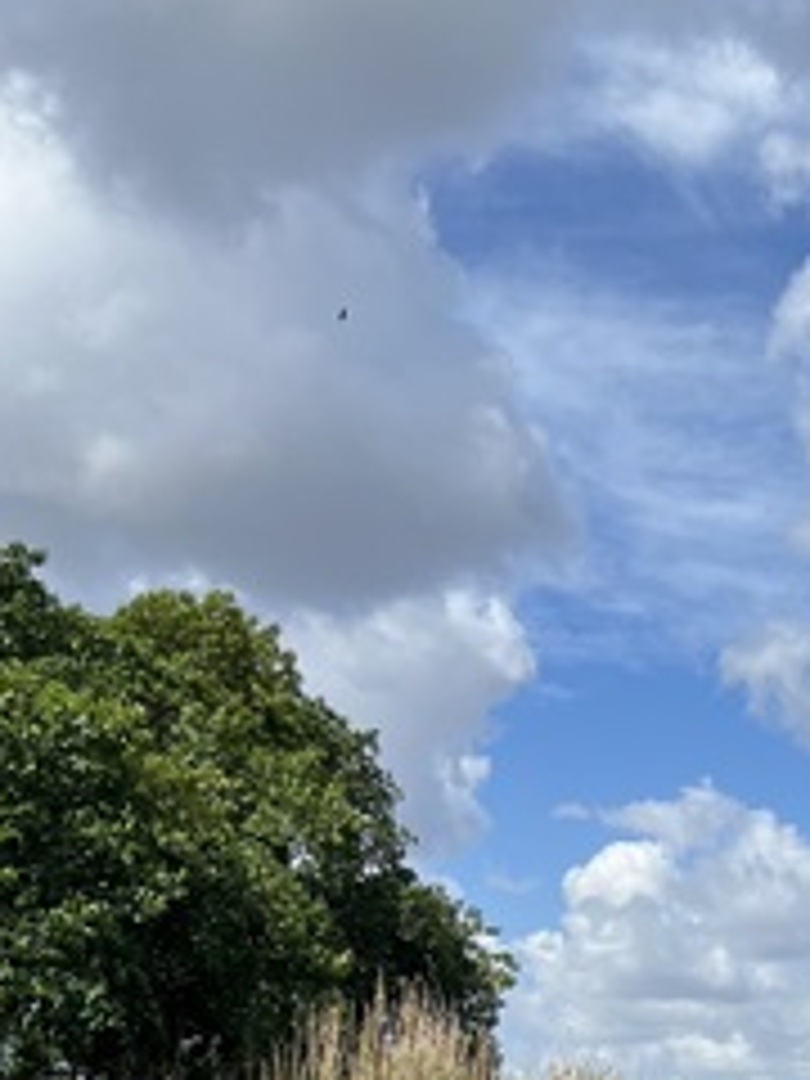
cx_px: 914
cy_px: 1202
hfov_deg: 21.3
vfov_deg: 27.2
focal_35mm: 65
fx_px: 2028
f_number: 1.5
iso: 50
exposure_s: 1/5587
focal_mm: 5.7
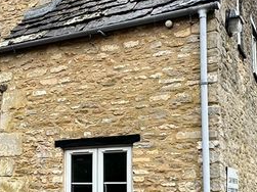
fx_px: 460
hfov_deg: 30.2
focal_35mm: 62
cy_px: 149
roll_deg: -1.1
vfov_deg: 23.3
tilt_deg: +6.3
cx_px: 41
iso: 80
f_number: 2.2
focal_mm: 2.22
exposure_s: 1/99
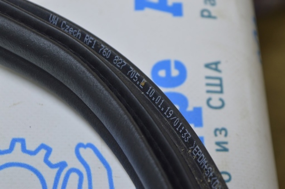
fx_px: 652
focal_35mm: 82
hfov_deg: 24.6
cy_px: 94
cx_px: 142
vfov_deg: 16.5
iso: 400
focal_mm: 55
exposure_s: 1/20
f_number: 5.6
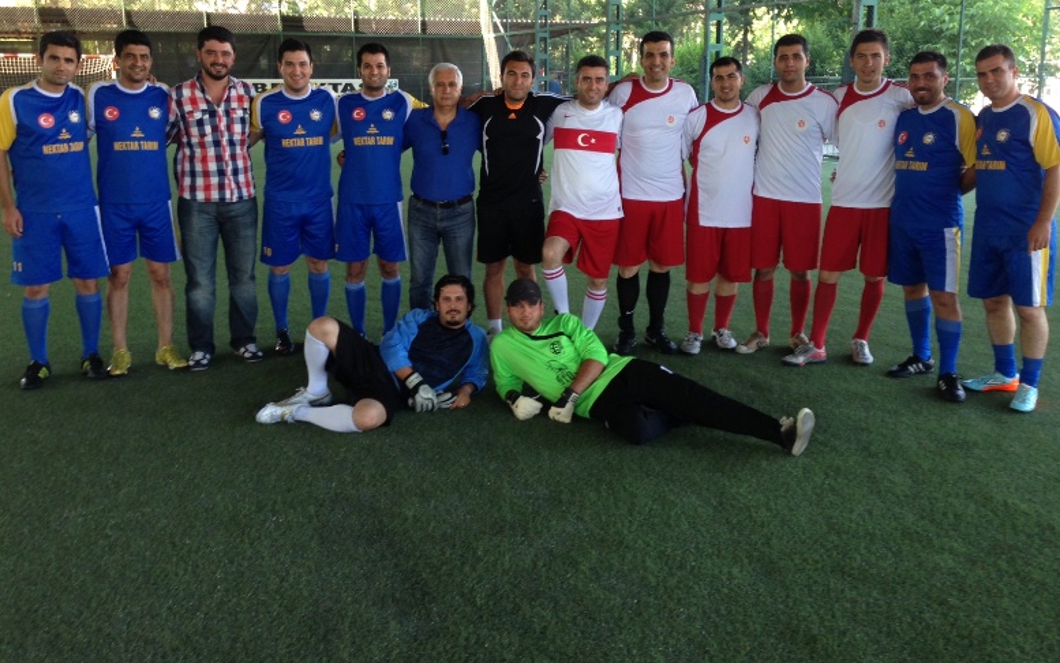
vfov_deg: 35.3
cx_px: 517
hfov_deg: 54.0
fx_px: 1040
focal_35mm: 36
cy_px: 276
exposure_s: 1/30
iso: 50
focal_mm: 4.13
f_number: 2.4
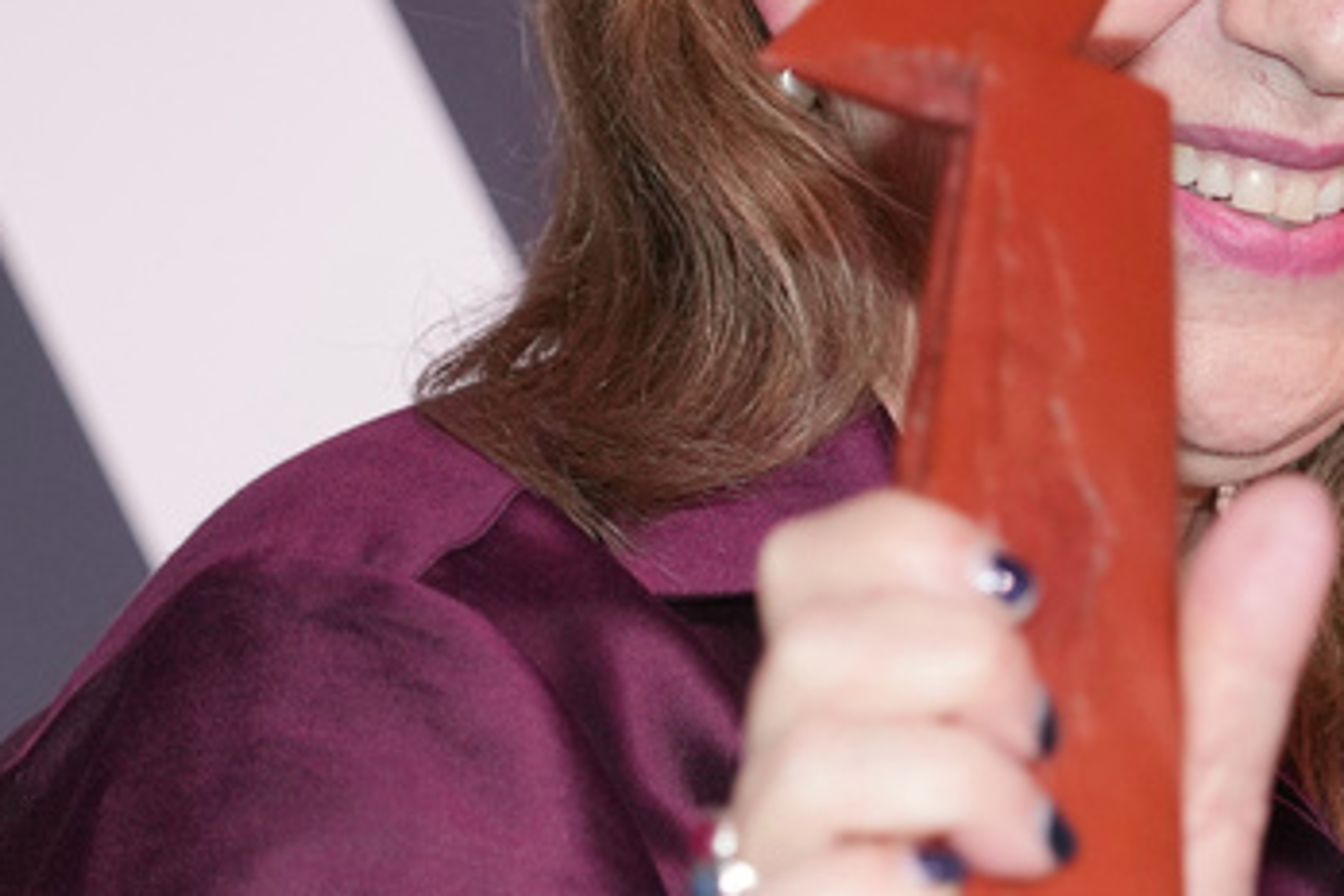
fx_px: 6048
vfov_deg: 8.5
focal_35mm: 162
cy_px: 278
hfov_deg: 12.4
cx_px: 1614
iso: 800
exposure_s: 1/160
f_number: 2.8
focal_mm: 55
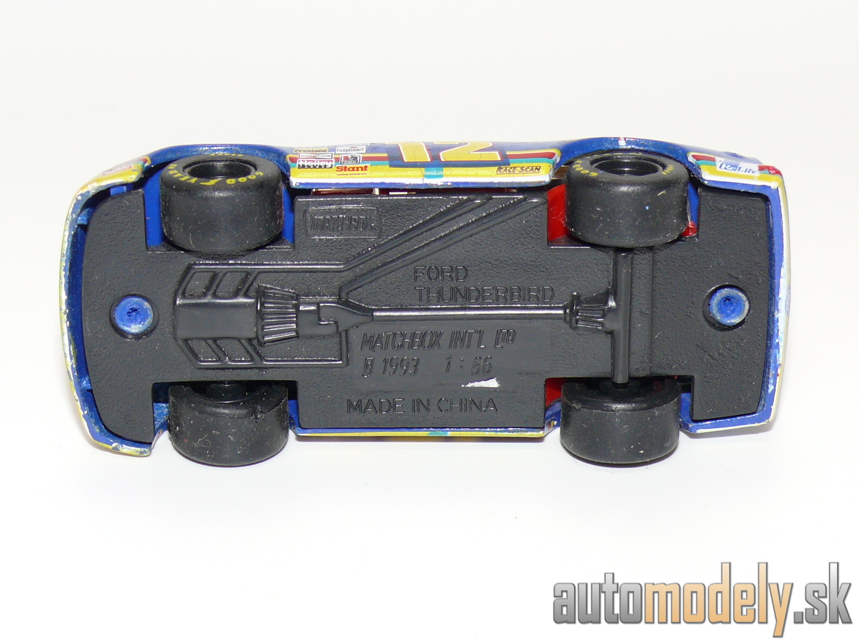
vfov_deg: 13.7
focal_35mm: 108
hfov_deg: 18.2
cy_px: 322
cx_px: 430
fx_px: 2680
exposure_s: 1/30
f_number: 4
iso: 100
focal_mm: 13.8
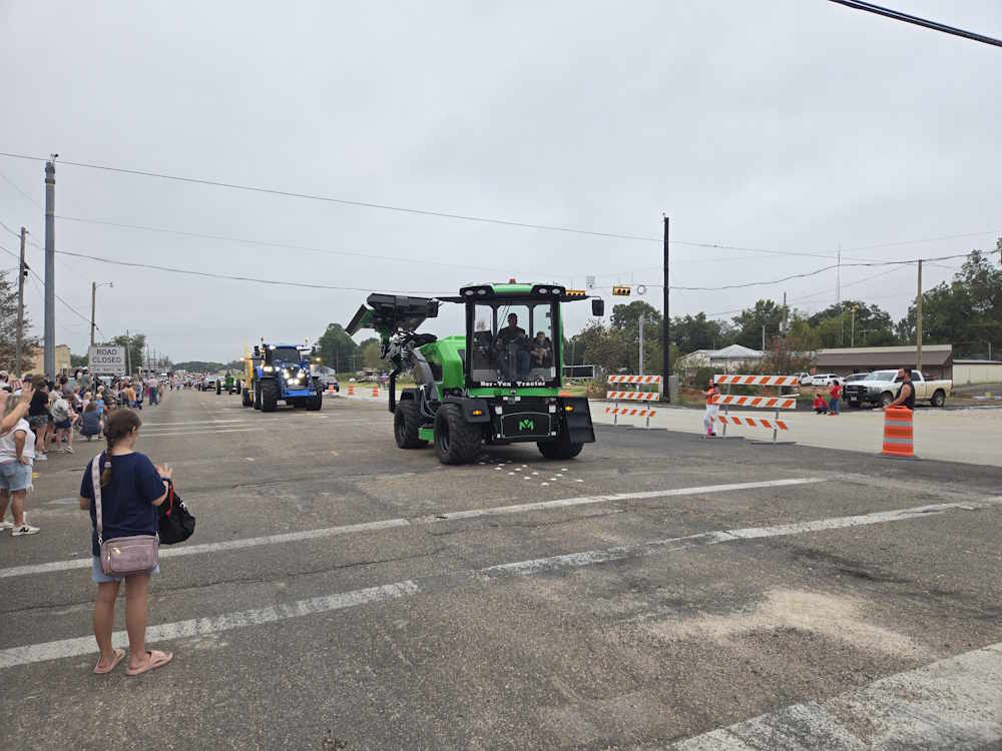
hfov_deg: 73.9
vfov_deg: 58.9
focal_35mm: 23
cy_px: 376
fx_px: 666
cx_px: 501
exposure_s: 1/852
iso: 25
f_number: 1.8
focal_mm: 5.4
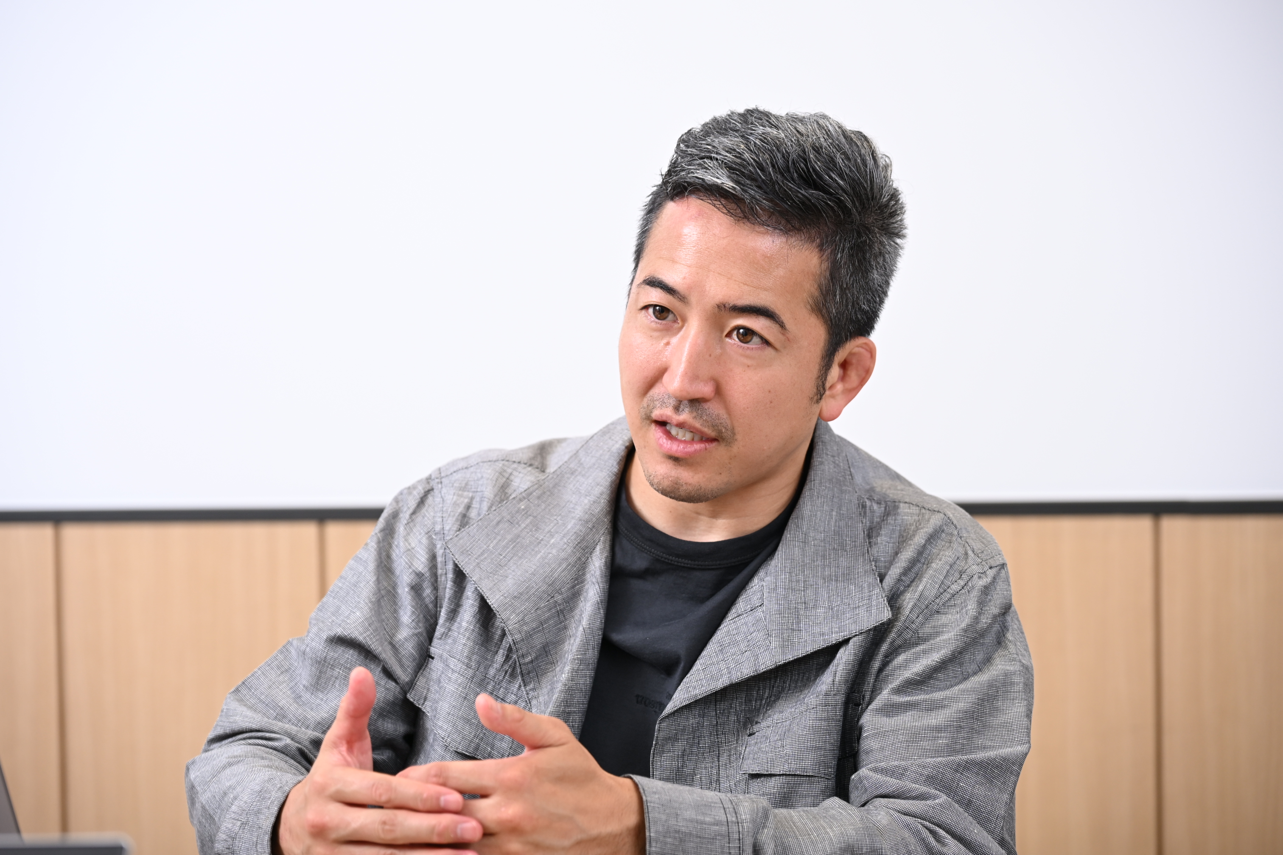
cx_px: 642
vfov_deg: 14.9
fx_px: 3279
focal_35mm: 92
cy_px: 428
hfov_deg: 22.1
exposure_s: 1/160
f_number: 4.5
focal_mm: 92
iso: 400
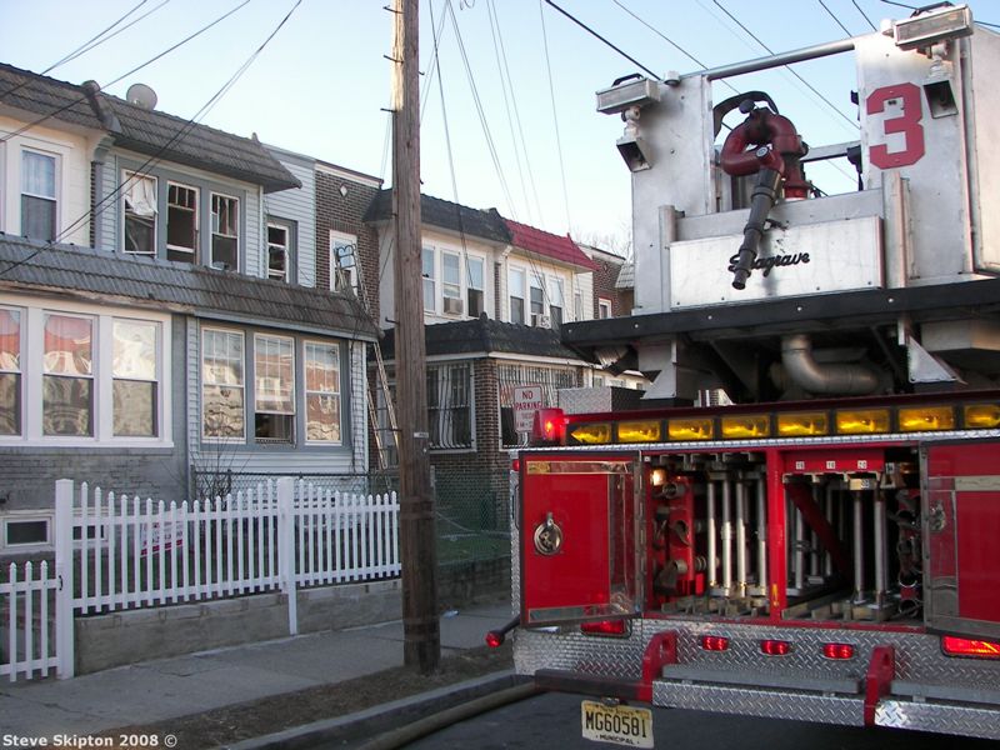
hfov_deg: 51.4
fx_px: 1040
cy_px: 375
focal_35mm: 36
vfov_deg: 39.7
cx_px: 500
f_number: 2.8
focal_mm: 6
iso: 50
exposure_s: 1/200
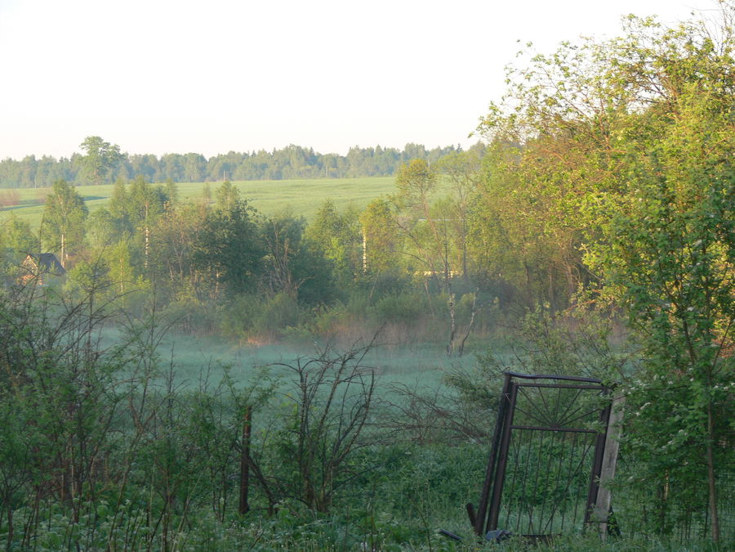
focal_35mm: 132
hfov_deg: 14.9
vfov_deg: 11.2
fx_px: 2803
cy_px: 276
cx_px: 368
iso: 80
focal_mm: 27.9
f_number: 4
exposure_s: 1/80
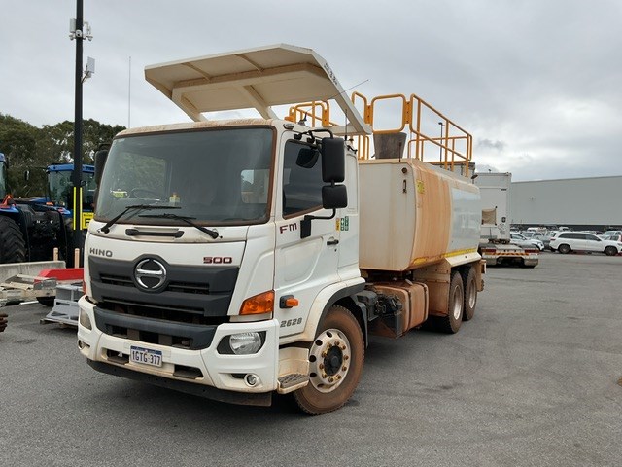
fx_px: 521
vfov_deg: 48.2
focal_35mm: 29
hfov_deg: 61.7
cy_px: 234
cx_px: 311
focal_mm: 3
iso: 16
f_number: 1.8
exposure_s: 1/1786
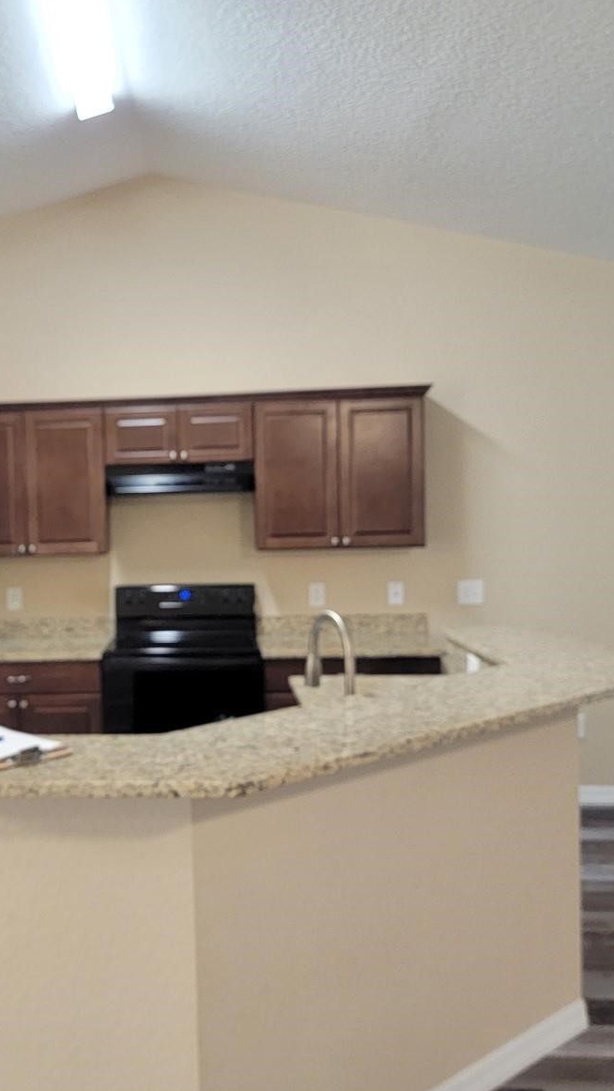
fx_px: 1042
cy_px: 551
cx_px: 100
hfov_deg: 31.8
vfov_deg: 55.3
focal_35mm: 36
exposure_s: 1/60
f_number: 1.8
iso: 250
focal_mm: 6.7
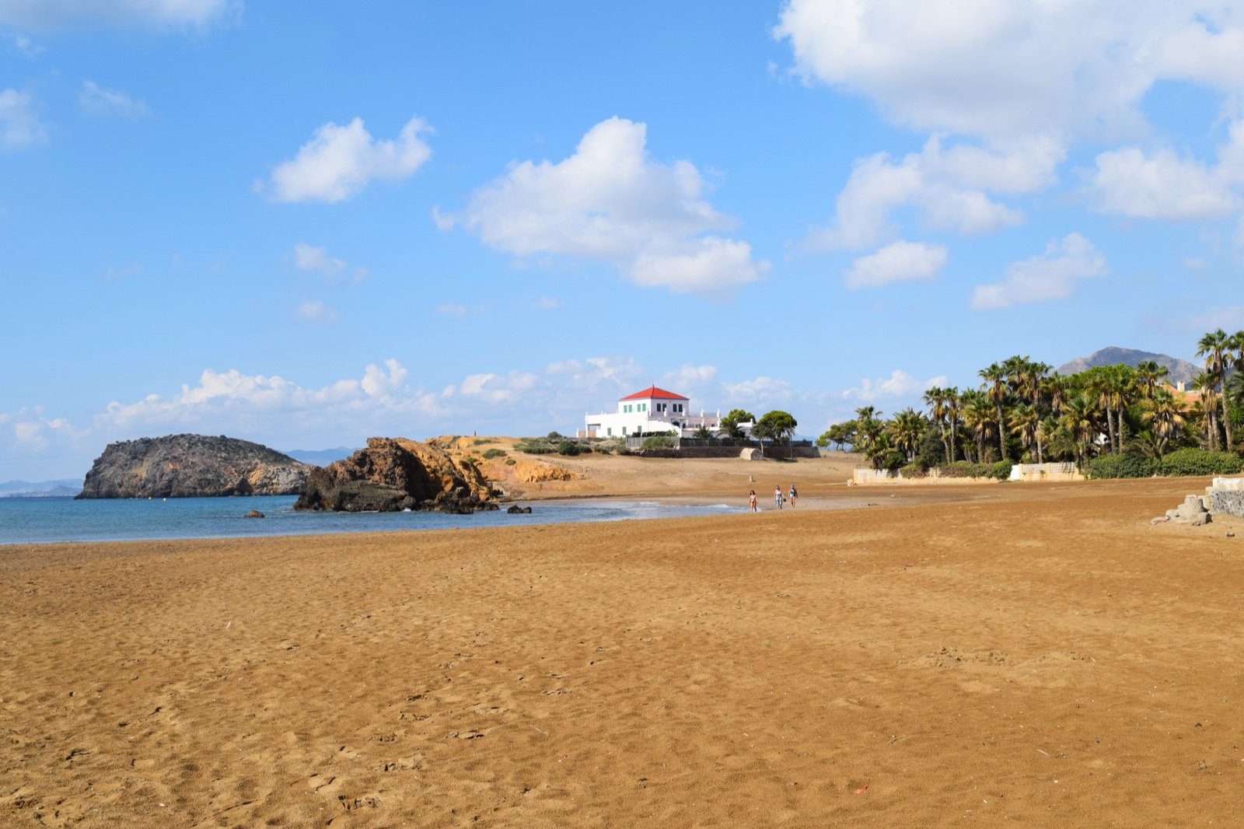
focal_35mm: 40
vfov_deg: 33.0
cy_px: 414
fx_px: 1399
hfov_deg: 47.9
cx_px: 622
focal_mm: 27
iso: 200
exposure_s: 1/400
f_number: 10
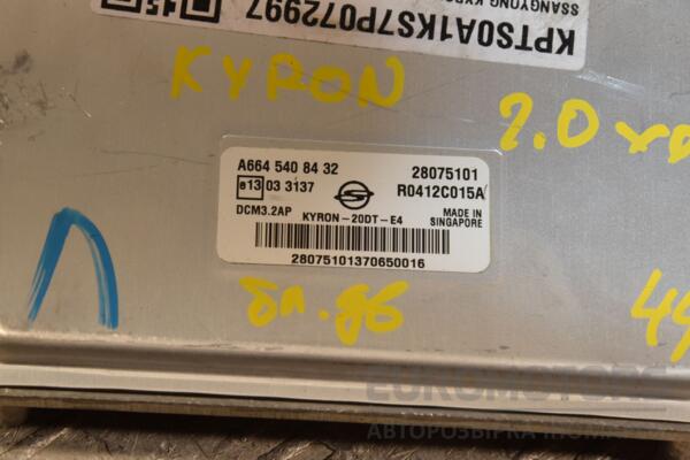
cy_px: 230
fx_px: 3019
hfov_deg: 13.0
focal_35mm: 158
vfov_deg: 8.7
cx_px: 345
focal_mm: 105
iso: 1600
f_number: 11
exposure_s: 1/200
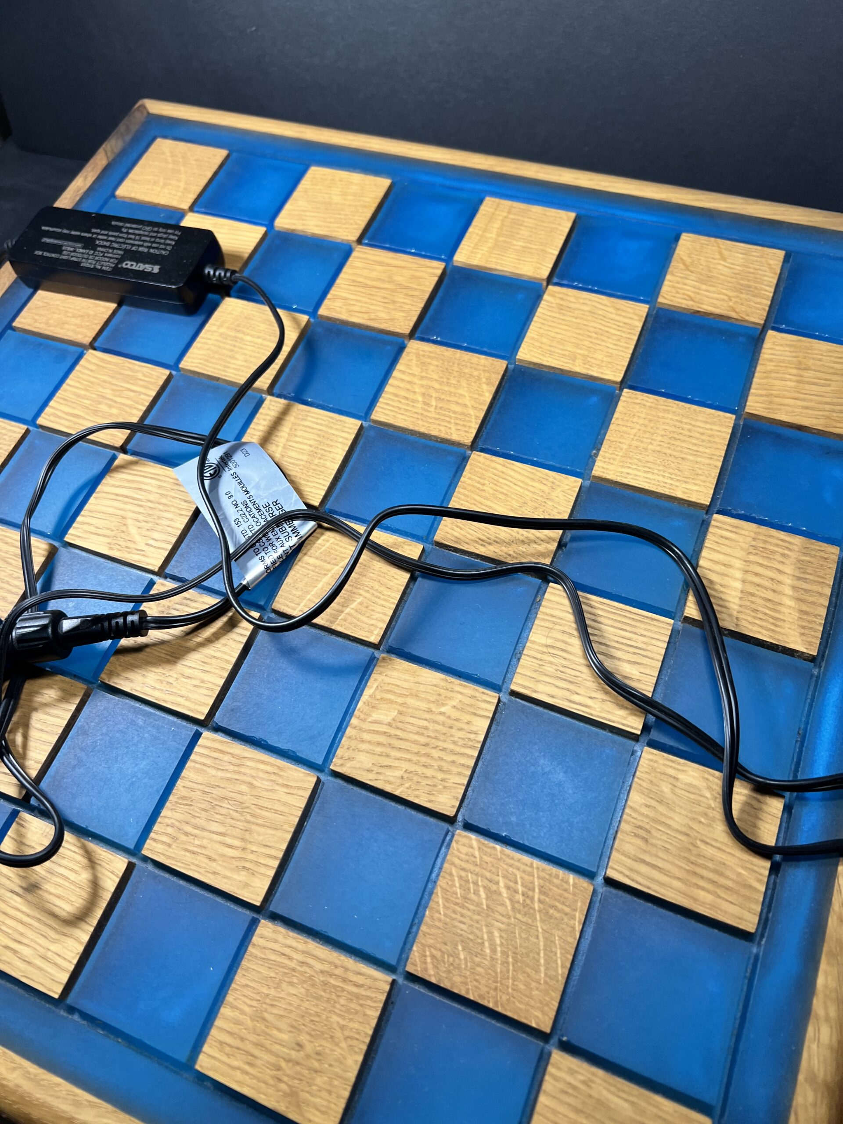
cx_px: 422
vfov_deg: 67.3
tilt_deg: -58.0
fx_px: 844
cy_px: 562
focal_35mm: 26
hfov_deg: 53.1
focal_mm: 5.7
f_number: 1.5
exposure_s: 1/120
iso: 80
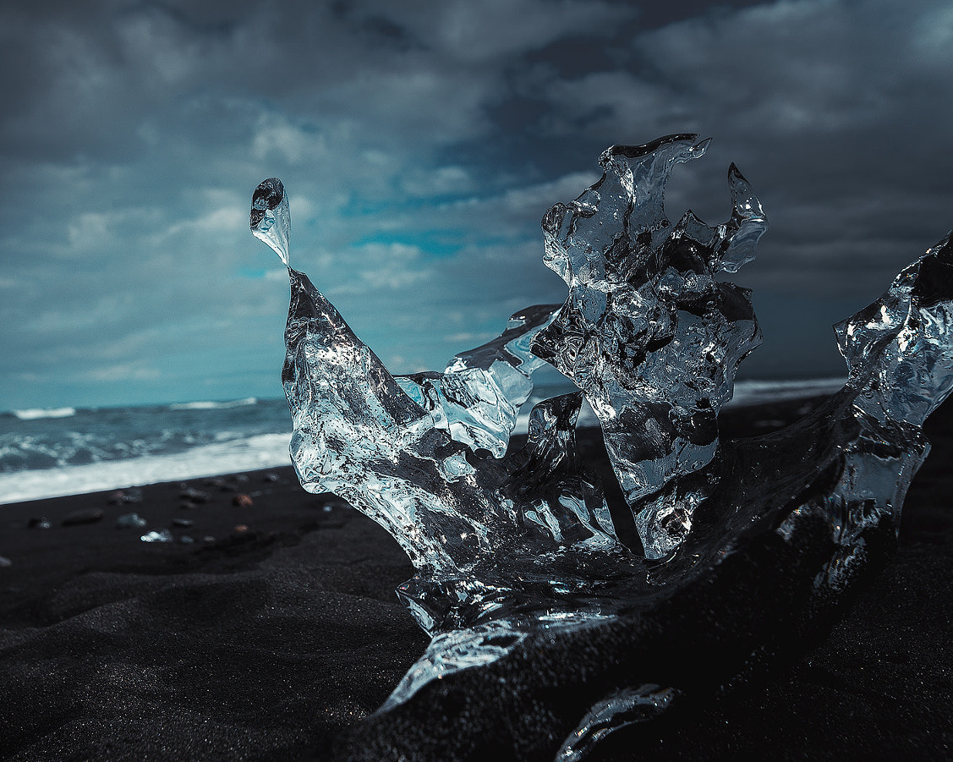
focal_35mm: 40
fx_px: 1128
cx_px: 371
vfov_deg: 37.3
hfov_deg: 45.5
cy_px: 387
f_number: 11
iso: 100
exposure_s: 1/160
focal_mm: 30
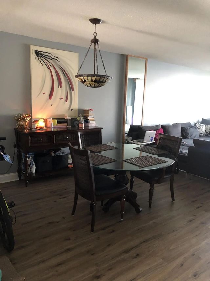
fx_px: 226
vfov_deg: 63.4
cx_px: 105
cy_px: 140
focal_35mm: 28
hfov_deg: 49.8
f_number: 1.8
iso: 100
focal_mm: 4
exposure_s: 1/15
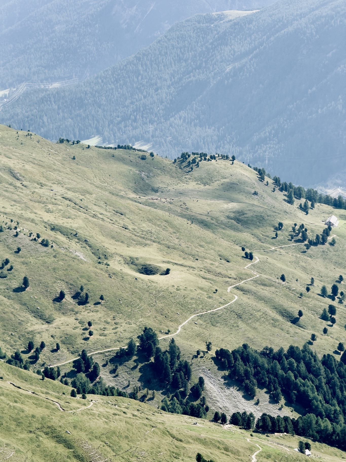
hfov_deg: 12.3
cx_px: 173
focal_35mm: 120
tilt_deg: -9.8
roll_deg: +0.2
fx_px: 1599
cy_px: 231
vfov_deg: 16.4
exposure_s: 1/1271
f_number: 2.8
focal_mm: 15.66
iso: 64
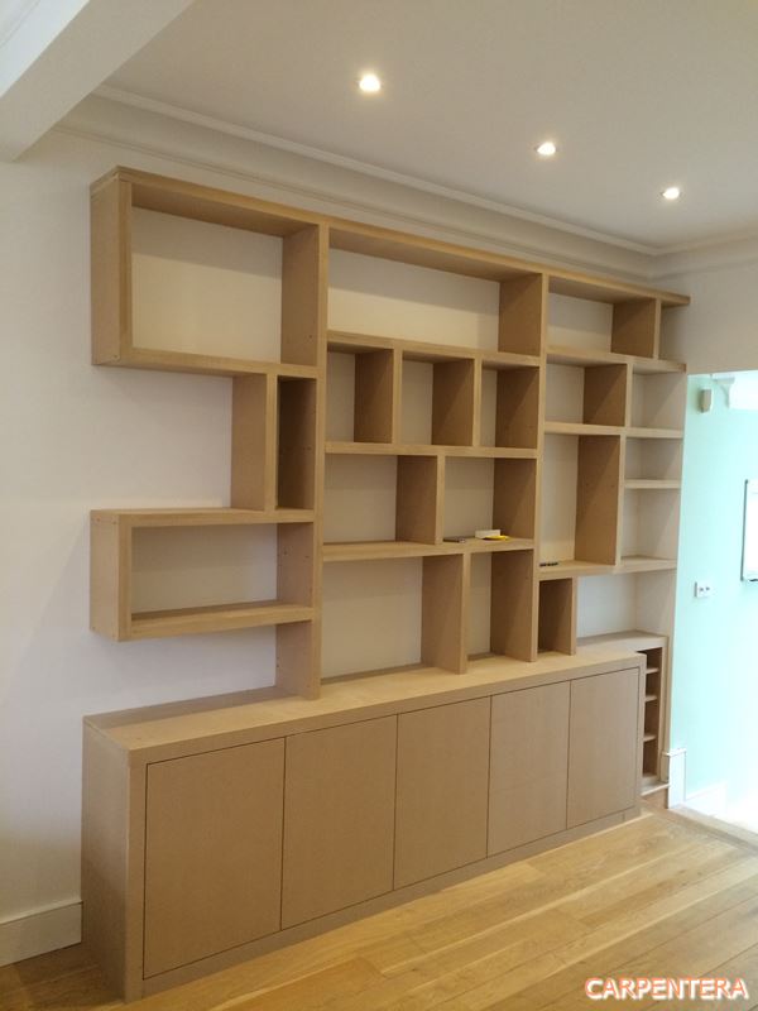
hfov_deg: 46.8
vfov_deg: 60.0
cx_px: 379
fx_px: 876
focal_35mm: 30
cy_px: 506
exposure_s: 1/33
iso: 200
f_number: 2.2
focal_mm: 4.12
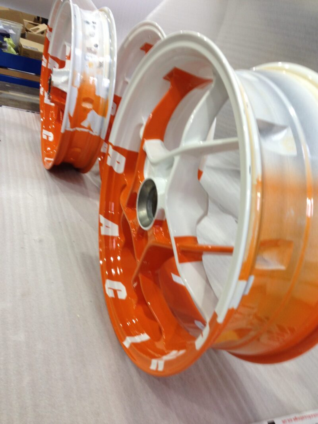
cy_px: 212
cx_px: 159
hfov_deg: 42.9
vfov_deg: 55.4
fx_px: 404
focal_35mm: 33
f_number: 2.4
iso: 50
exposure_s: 1/20
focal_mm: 4.13
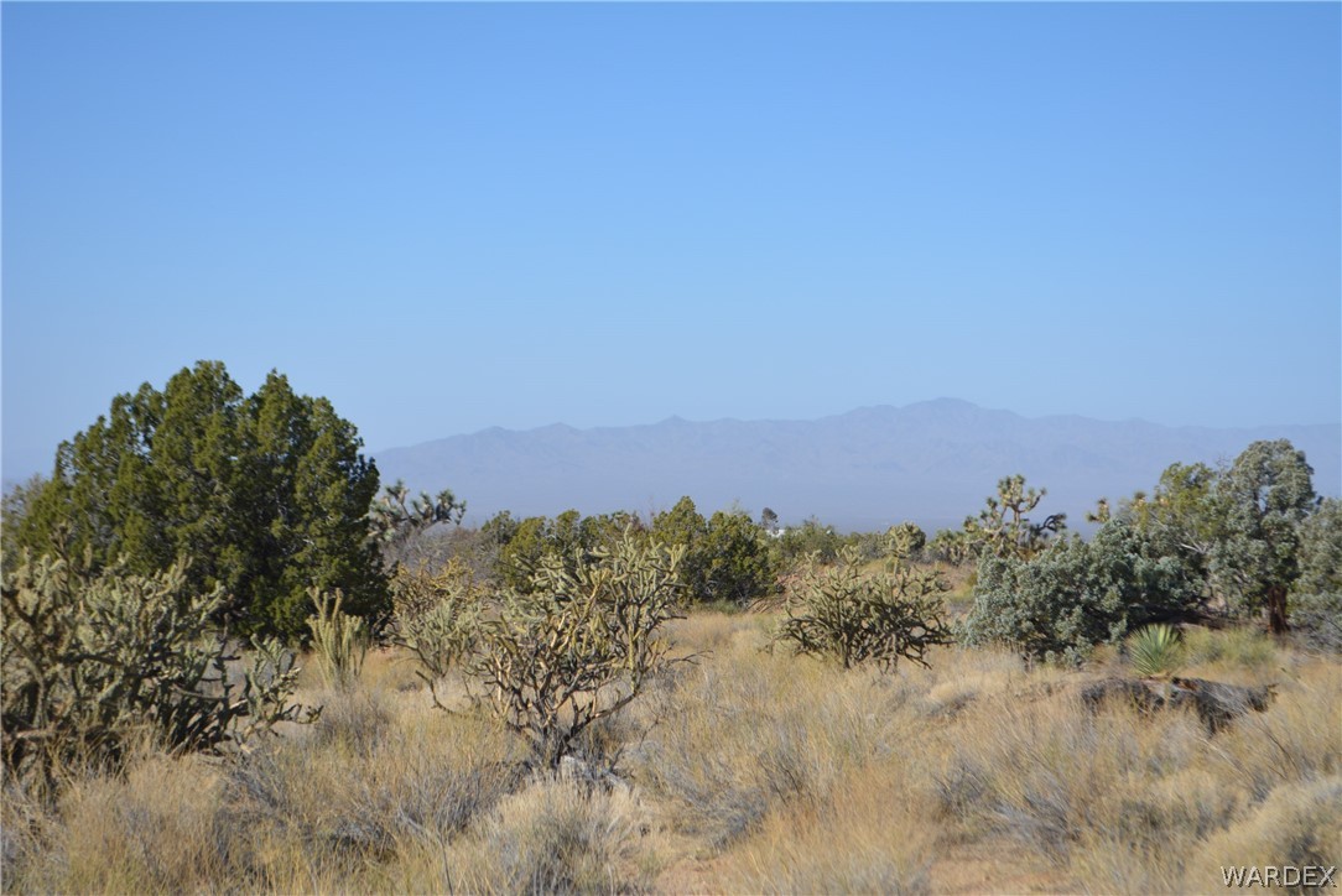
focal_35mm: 82
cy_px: 448
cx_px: 671
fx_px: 3077
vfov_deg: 16.6
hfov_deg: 24.6
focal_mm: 55
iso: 400
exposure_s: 1/1600
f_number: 7.1
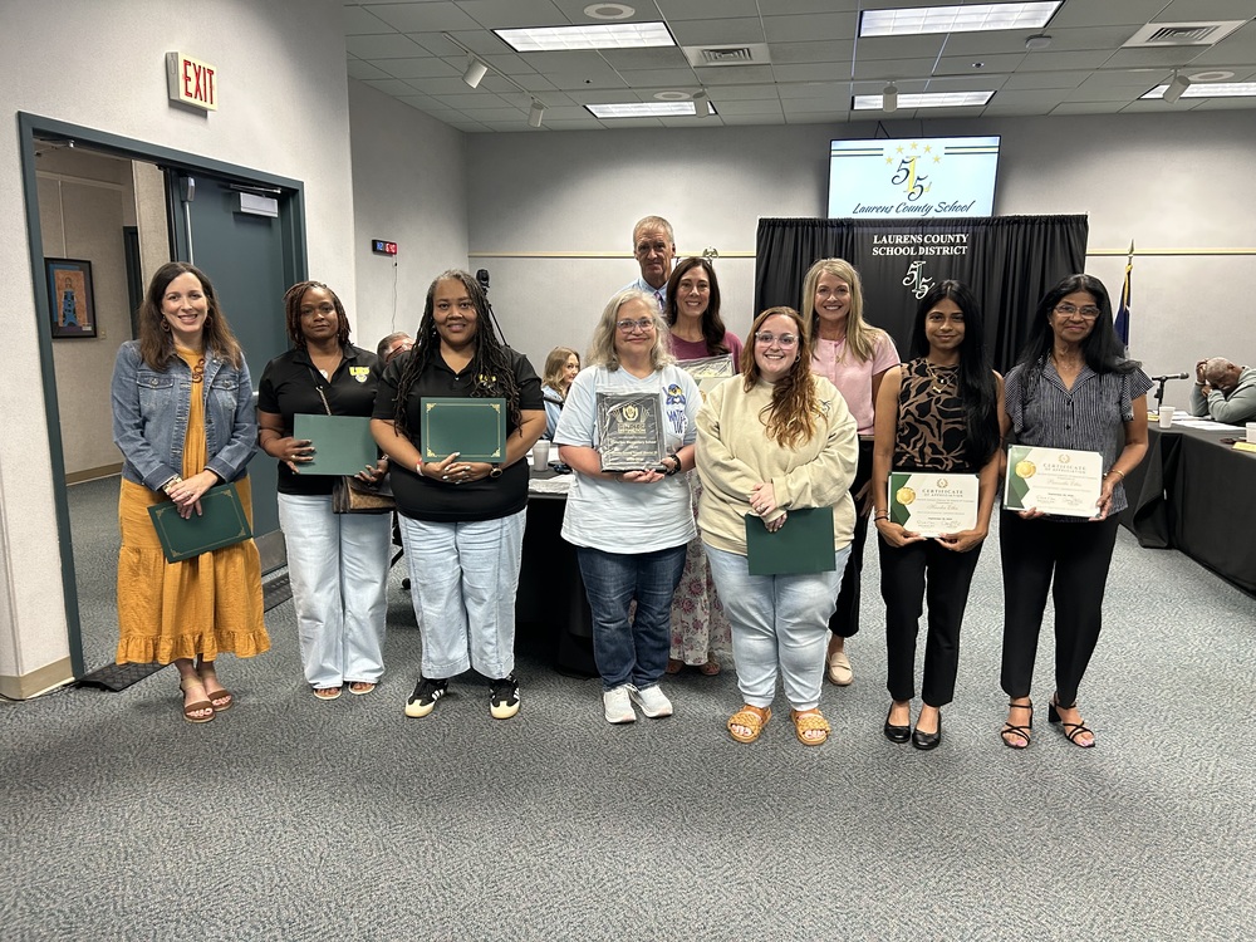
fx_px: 943
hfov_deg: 67.3
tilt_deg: -8.4
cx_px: 628
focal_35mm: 26
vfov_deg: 53.1
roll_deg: +0.3
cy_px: 471
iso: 200
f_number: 1.5
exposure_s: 1/60
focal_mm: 5.7
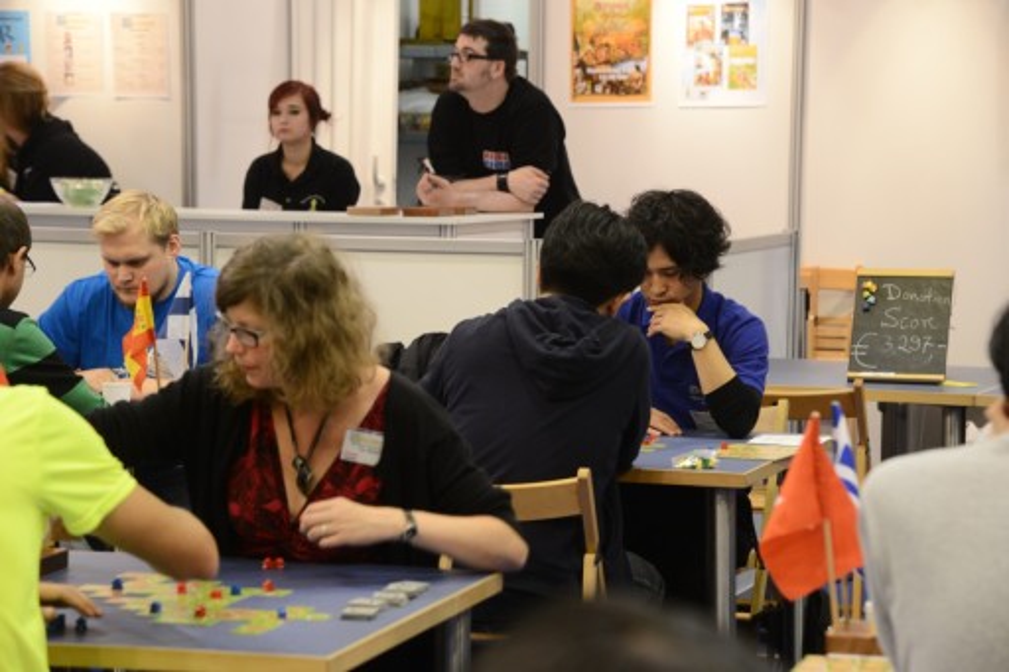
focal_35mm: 120
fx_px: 3362
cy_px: 336
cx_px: 504
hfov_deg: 17.1
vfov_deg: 11.4
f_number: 5.6
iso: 800
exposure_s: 1/40
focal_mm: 120
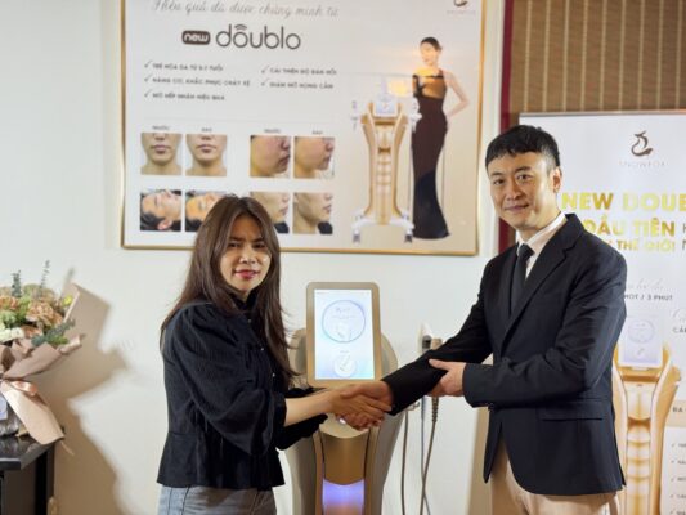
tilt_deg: -0.8
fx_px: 951
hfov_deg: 39.6
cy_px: 258
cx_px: 343
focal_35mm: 48
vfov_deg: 30.3
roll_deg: -0.6
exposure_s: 1/50
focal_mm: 6.76
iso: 200
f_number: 1.78
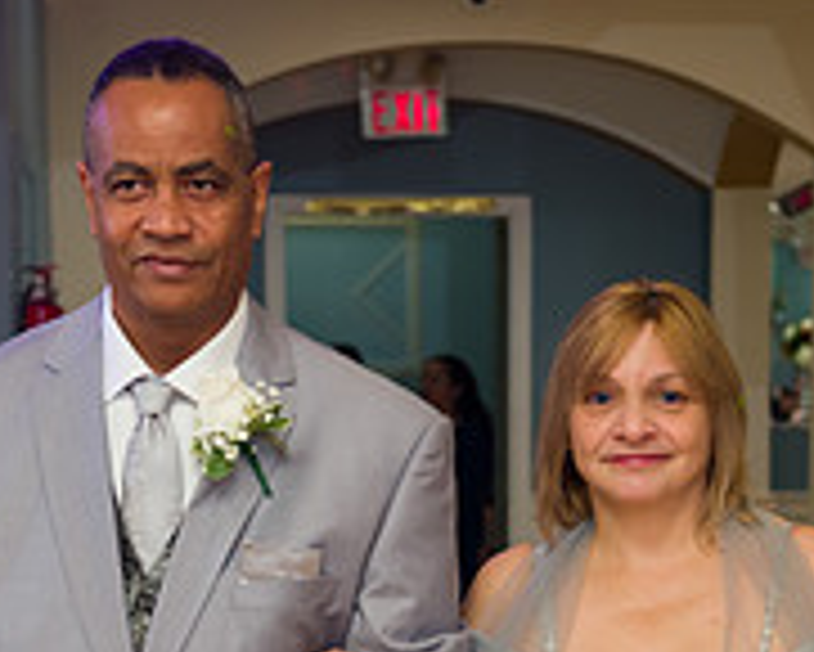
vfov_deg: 12.6
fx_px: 2893
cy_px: 744
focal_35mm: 120
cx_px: 594
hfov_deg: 16.0
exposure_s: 1/125
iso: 400
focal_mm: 40
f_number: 3.2
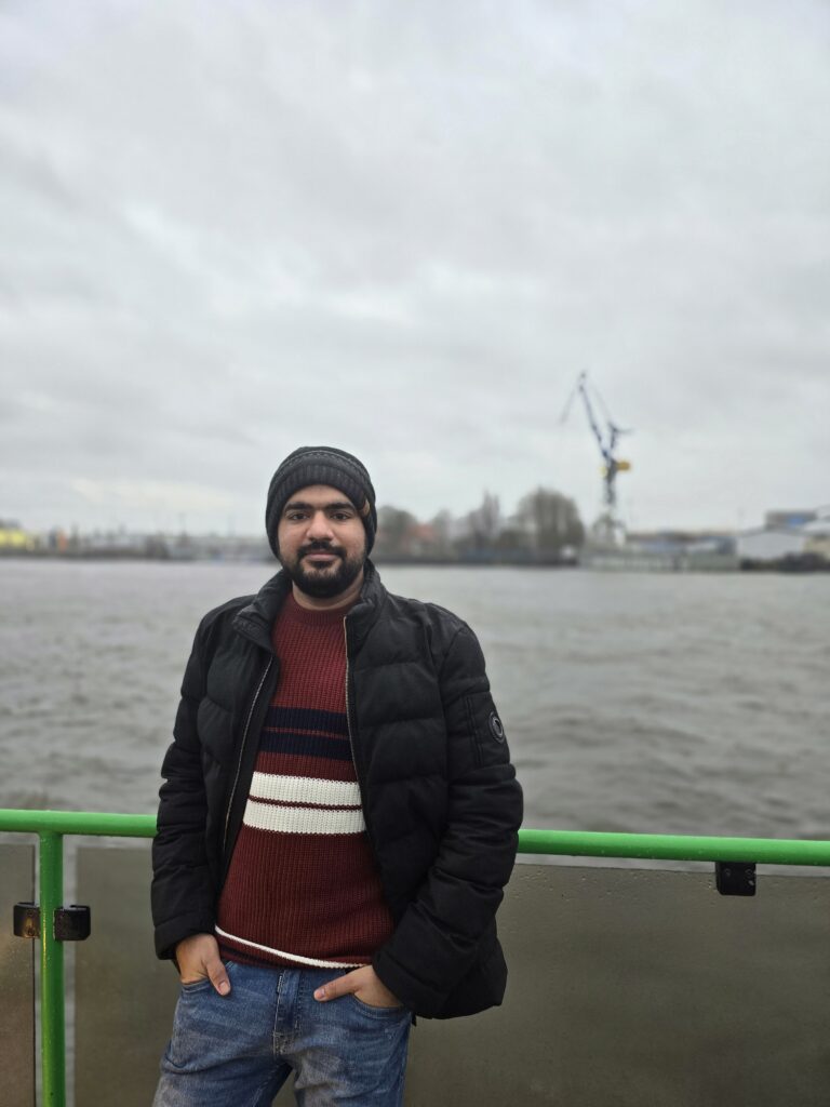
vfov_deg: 73.9
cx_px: 415
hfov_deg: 58.9
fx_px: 735
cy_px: 554
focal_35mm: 23
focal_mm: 6.3
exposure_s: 1/100
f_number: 1.7
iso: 200
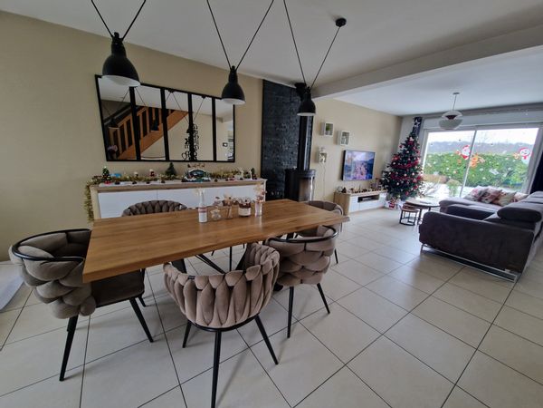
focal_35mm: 13
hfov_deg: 106.2
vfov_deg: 89.9
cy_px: 204
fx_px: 204
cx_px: 272
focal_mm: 2.2
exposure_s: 1/50
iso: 400
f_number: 2.2
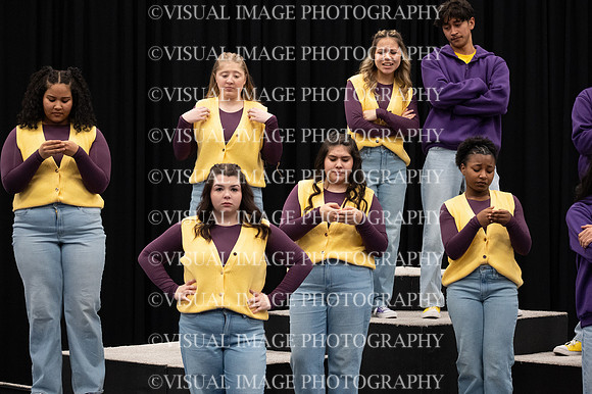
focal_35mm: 114
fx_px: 1874
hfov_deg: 18.0
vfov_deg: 12.0
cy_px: 197
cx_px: 296
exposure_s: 1/160
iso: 8000
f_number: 6.3
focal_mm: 114
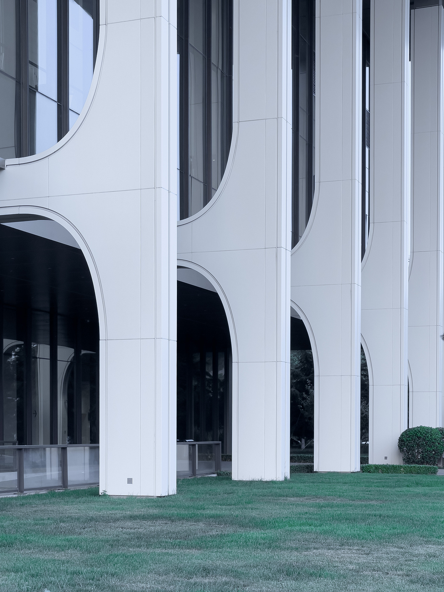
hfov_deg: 22.9
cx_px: 222
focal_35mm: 64
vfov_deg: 30.3
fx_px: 1095
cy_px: 296
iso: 40
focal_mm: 7.5
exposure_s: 1/120
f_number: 2.2
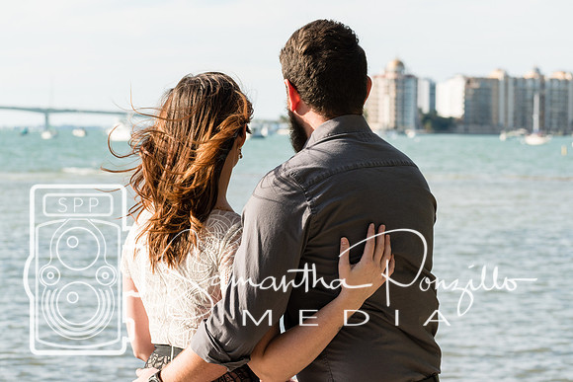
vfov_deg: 11.3
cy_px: 191
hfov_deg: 16.8
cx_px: 289
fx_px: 1938
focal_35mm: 122
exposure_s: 1/800
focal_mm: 80
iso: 200
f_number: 7.1
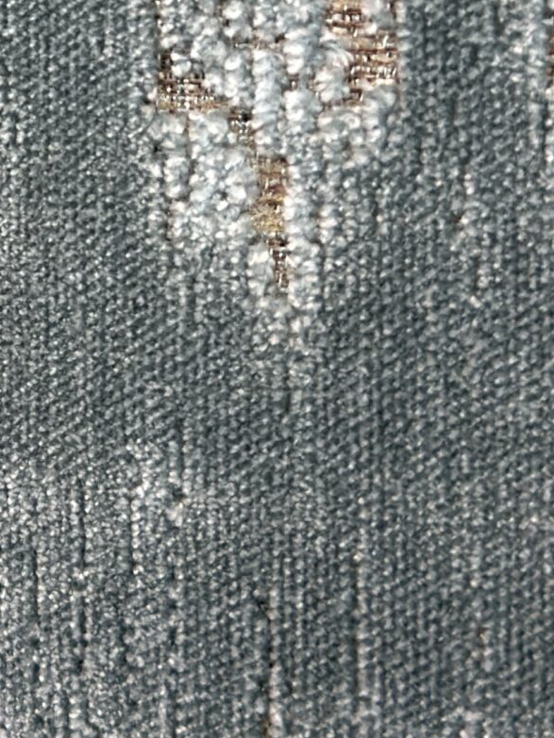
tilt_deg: -19.5
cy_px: -336
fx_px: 3351
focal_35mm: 157
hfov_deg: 9.3
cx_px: -188
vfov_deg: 12.1
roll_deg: +1.7
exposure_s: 1/217
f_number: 1.78
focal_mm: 6.86
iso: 80
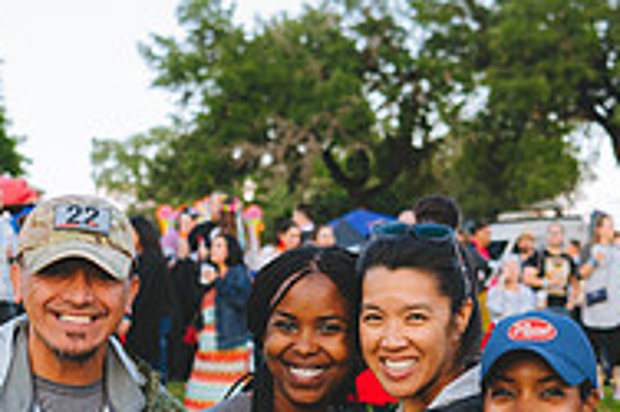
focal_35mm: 105
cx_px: 330
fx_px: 1807
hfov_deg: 19.5
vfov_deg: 12.8
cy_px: 463
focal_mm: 34
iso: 200
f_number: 3.5
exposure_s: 1/160
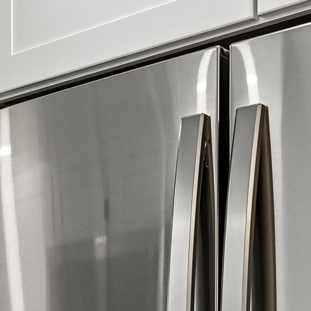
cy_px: 356
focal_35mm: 77
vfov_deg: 21.2
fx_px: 783
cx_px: -290
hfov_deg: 17.2
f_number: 8
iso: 400
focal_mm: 16
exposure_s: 1/40
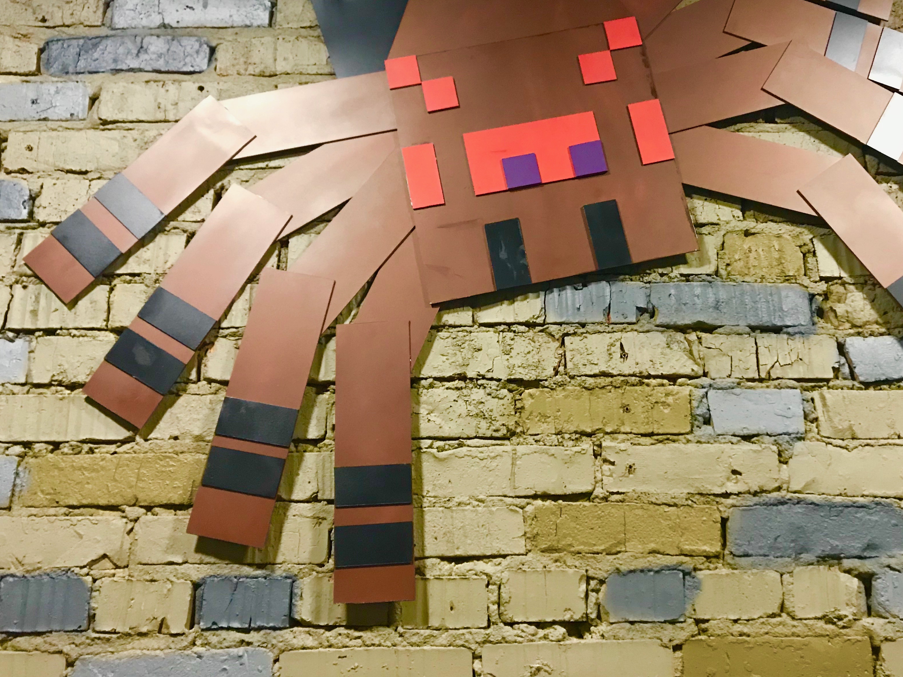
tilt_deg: +17.7
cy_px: 250
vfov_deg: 39.4
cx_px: 533
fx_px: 939
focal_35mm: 36
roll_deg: -0.1
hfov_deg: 51.1
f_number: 1.8
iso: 80
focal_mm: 3.99
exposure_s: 1/8
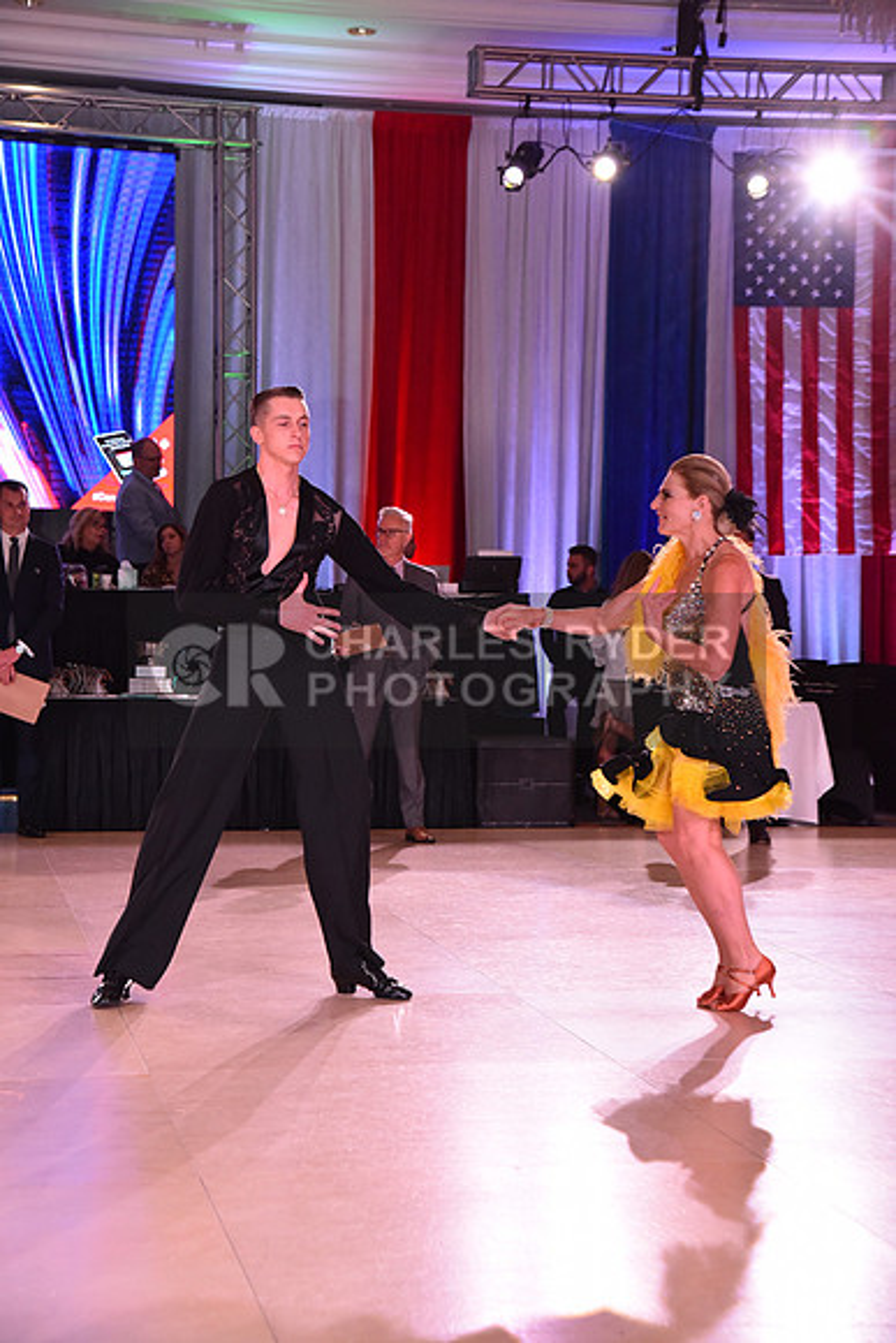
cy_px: 672
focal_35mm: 65
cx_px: 448
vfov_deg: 31.0
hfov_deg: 20.9
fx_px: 2425
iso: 2500
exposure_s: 1/320
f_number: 6.3
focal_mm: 65
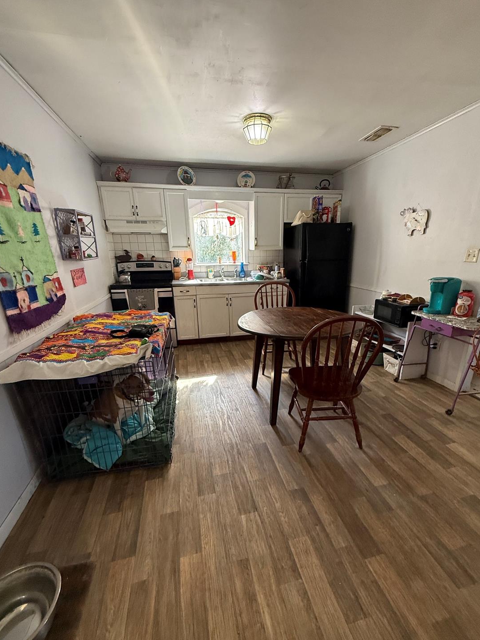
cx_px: 248
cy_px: 341
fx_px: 277
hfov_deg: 81.7
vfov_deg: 98.0
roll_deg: +0.3
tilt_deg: -19.0
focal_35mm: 15
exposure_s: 1/120
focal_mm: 2.22
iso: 320
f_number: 2.2
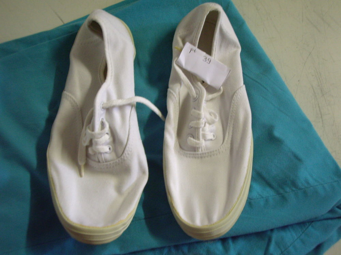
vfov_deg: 30.9
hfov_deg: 40.4
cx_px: 170
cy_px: 128
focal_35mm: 47
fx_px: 463
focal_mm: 7.6
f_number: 3
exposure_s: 1/20
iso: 200
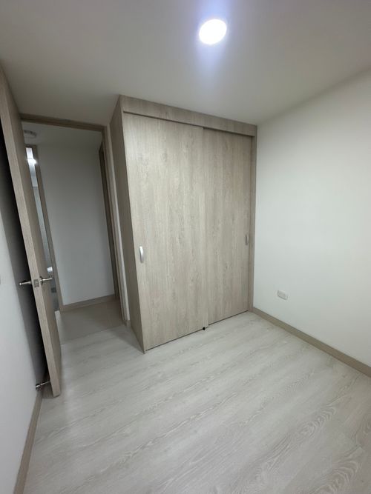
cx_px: 186
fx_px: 200
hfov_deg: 85.7
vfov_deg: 102.1
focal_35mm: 14
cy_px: 247
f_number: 2.2
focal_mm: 2.22
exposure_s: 1/120
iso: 250
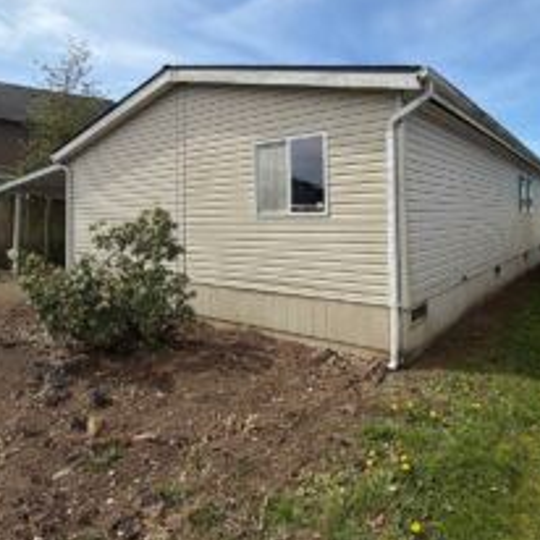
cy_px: 197
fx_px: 424
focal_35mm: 24
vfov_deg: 63.9
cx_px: 299
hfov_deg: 64.9
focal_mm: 2.22
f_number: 2.2
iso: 20
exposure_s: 1/928
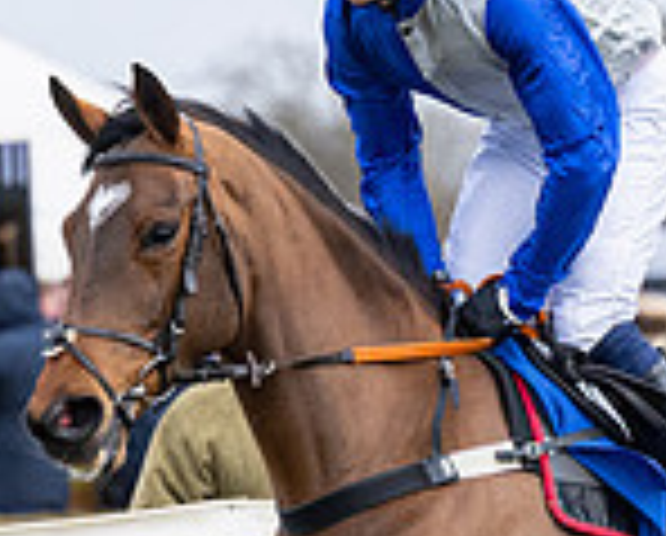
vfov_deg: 1.5
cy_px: 495
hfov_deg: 1.9
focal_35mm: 1026
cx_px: 322
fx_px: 20264
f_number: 4
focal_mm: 160
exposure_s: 1/1600
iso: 800
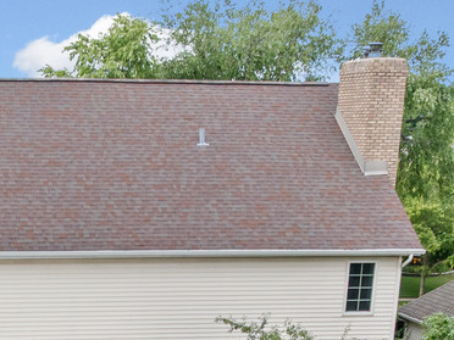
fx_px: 1220
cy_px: 608
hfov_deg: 20.3
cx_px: -16
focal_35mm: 93
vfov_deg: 14.1
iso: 140
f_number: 2.8
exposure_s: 1/1600
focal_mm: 12.29
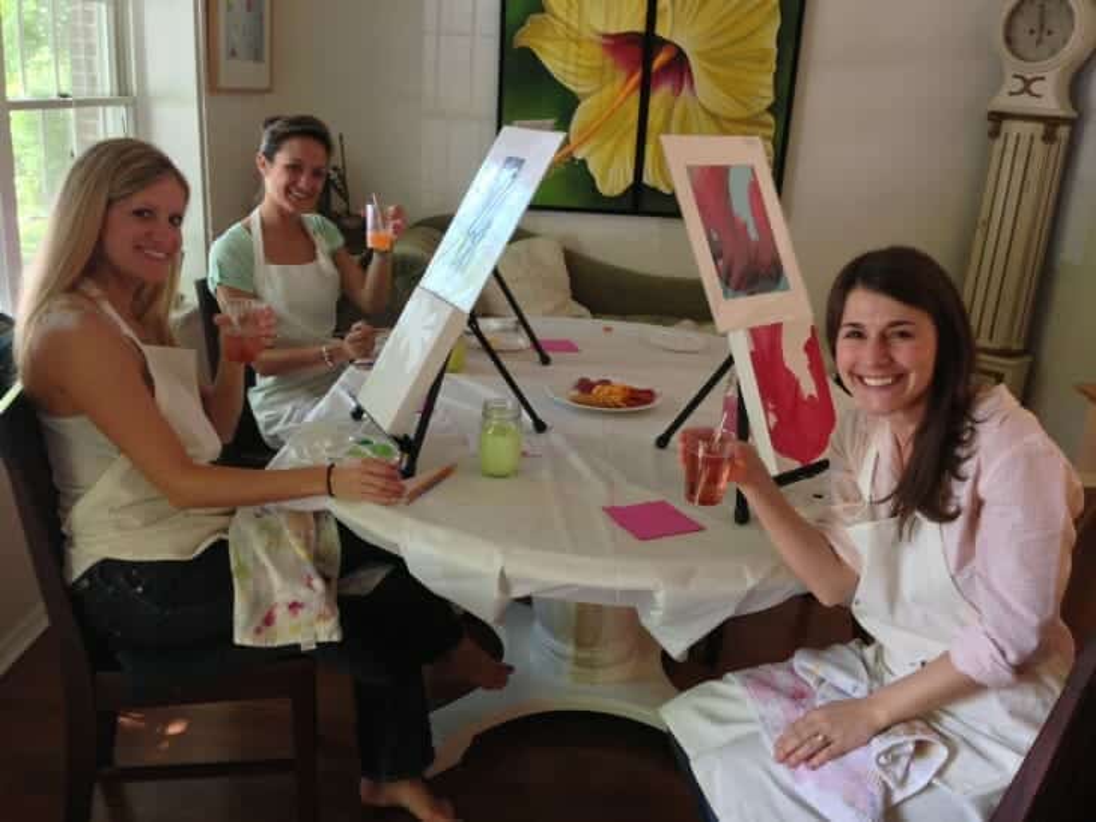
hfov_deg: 55.4
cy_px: 411
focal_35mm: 33
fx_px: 1045
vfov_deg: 42.9
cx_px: 548
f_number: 2.4
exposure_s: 1/20
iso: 80
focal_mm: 4.13
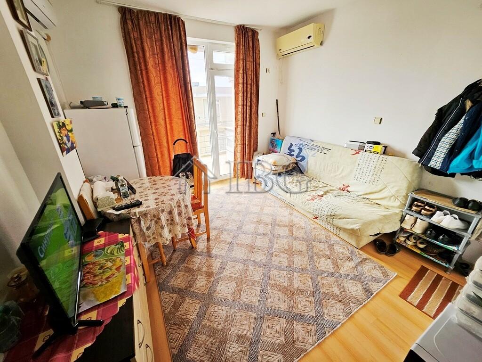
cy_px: 181
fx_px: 181
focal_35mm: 13
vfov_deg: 89.9
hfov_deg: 106.2
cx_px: 241
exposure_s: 1/50
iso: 32
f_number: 2.2
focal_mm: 1.7
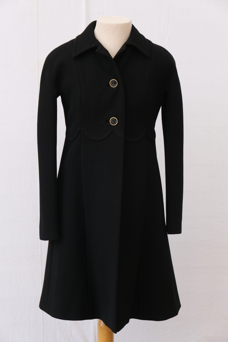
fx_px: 788
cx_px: 114
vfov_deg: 24.5
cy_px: 171
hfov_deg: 16.5
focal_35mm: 83
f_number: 5.6
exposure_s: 1/125
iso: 320
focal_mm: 55
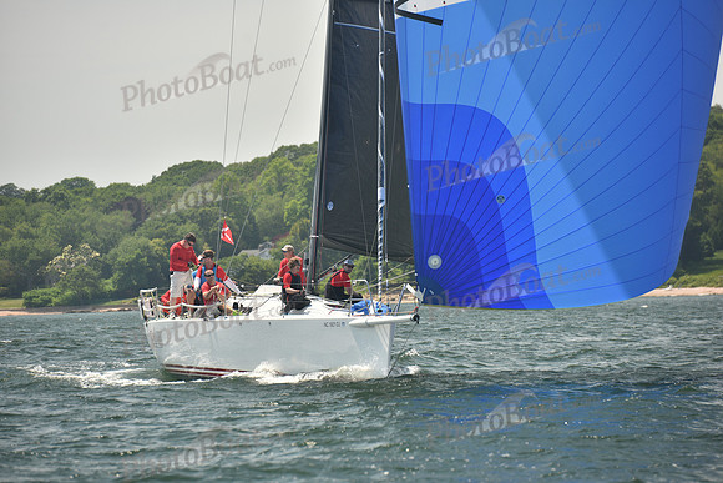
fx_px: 4017
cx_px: 362
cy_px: 242
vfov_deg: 6.9
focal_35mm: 200
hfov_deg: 10.3
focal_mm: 200
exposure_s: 1/640
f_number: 5
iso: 250
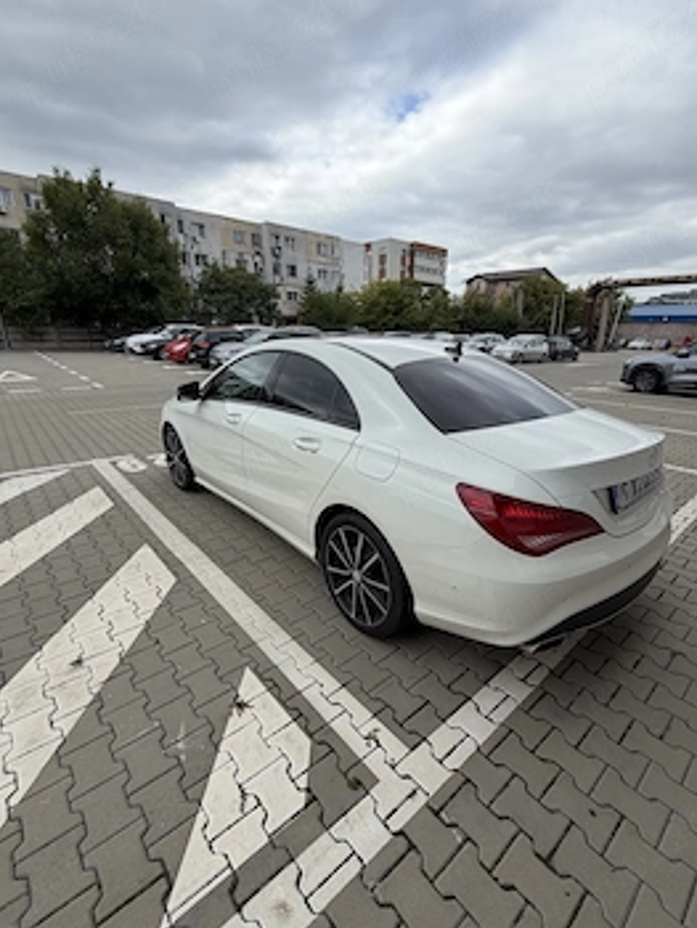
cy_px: 485
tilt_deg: -18.8
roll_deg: -1.8
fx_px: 429
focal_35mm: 16
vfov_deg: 94.4
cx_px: 387
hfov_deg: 77.9
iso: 32
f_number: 2.2
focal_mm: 2.22
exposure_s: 1/770
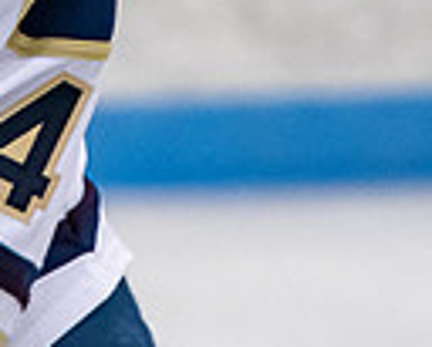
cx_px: -65
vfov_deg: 0.9
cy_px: -423
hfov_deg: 1.1
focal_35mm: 1682
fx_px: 21555
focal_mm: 200
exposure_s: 1/800
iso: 2000
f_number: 3.5
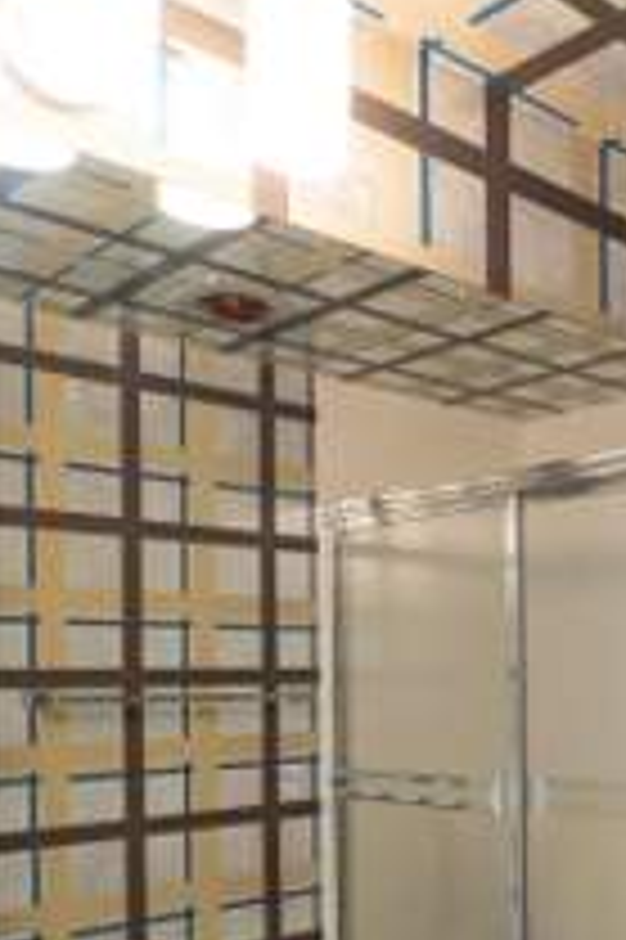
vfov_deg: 48.3
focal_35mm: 39
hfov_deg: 29.5
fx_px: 1019
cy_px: 661
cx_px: 743
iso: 320
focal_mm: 17
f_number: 8
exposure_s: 1/13
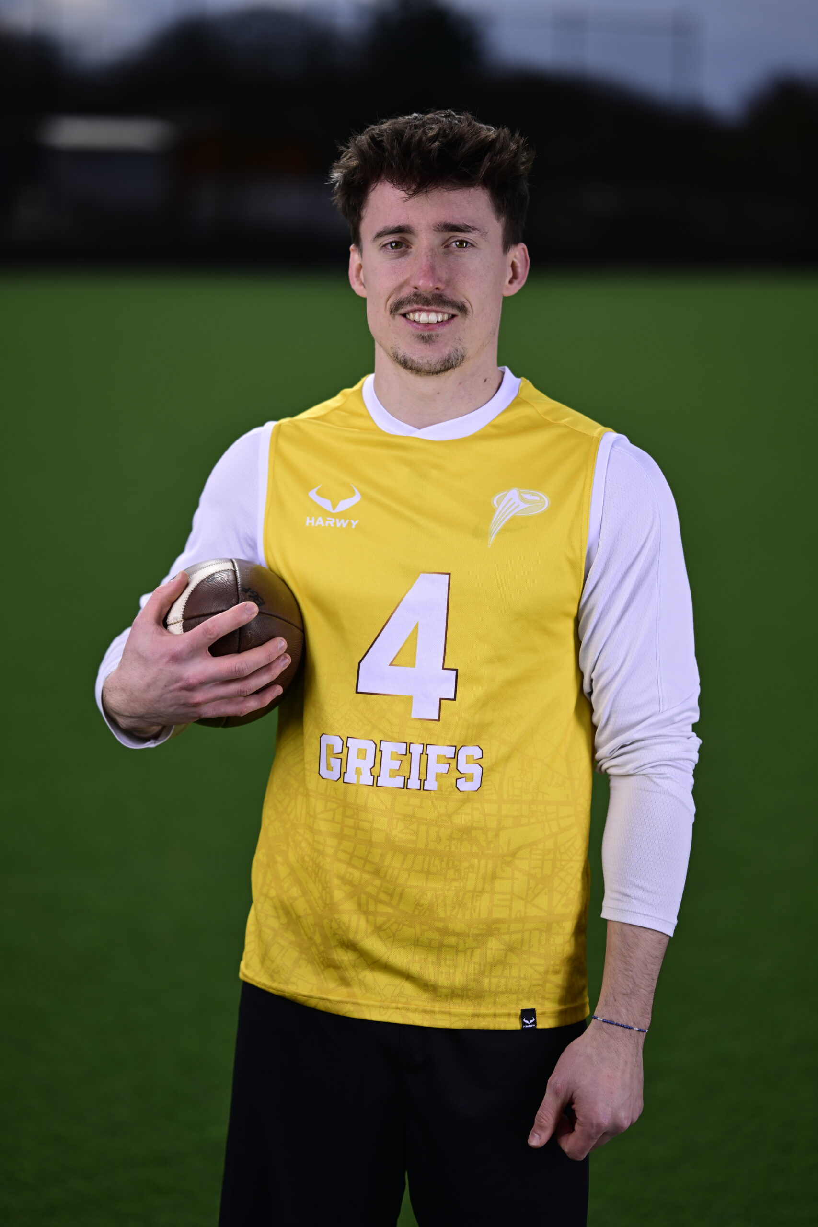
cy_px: 614
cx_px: 409
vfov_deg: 23.9
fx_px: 2896
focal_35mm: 85
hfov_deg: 16.1
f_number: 2
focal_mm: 85
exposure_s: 1/320
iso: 64
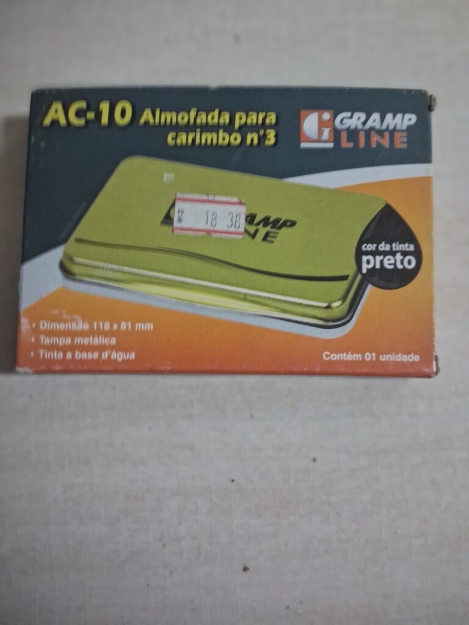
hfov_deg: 53.1
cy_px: 312
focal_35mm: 26
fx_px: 470
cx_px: 234
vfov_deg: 67.3
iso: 800
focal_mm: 3.98
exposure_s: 1/25
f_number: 1.8
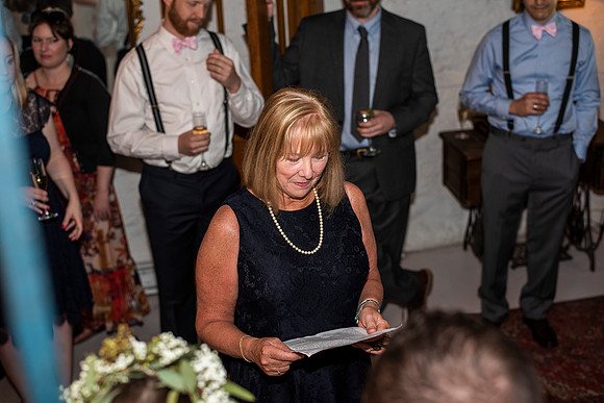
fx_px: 839
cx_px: 302
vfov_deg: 27.0
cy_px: 202
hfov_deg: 39.6
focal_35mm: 50
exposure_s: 1/100
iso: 500
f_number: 3.2
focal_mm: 50
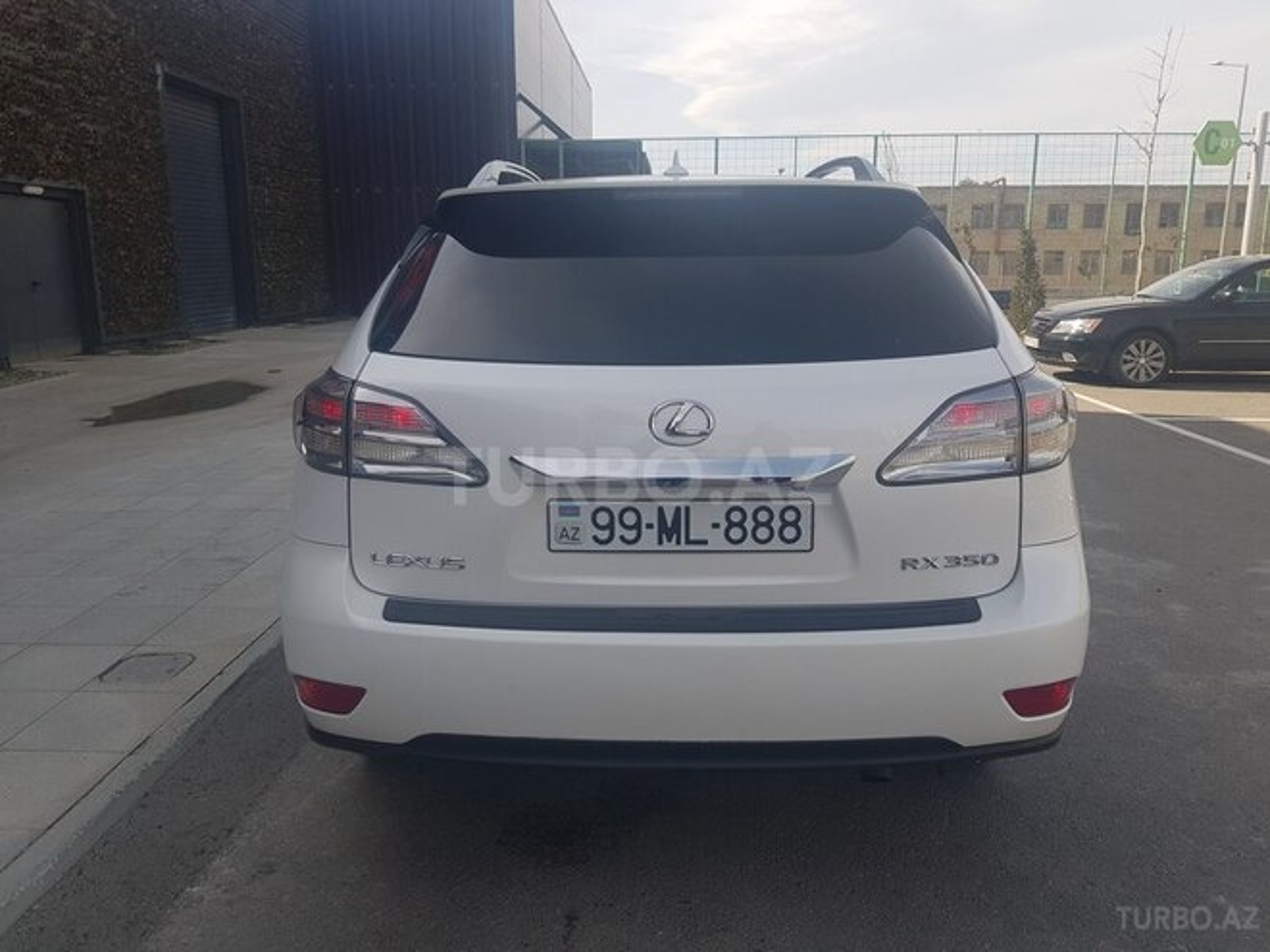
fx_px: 954
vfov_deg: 53.1
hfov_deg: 67.3
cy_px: 476
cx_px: 635
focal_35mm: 26
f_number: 1.7
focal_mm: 4.2
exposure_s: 1/1580
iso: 40
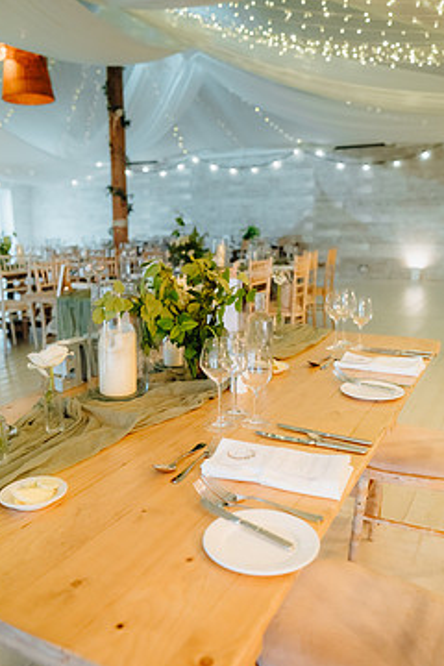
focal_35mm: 30
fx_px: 555
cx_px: 205
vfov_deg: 61.9
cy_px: 326
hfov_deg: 43.6
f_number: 2.5
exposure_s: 1/200
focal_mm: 24
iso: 1250
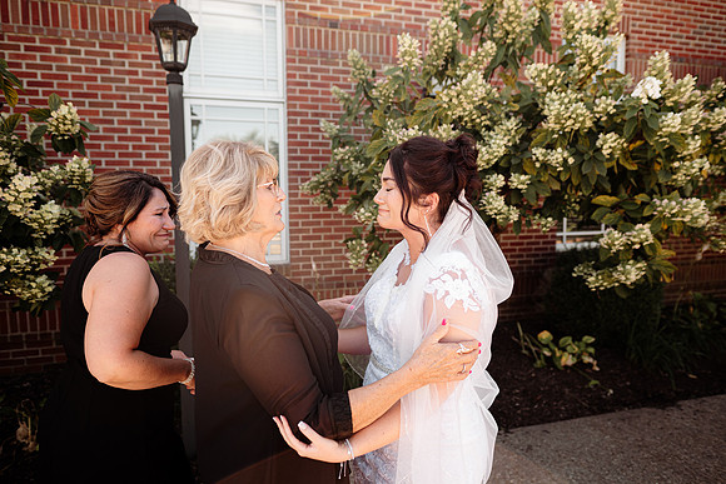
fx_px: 484
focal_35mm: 24
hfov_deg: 73.7
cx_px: 363
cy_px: 242
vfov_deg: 53.2
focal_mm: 24
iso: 250
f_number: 2.8
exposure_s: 1/640
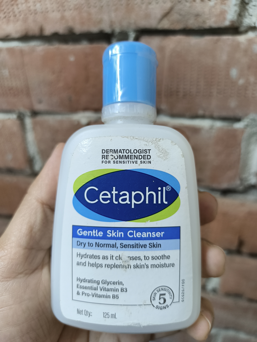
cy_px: 171
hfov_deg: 56.9
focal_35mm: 24
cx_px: 128
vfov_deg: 71.5
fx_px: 237
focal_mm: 5.56
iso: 640
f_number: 1.87
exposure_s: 1/100
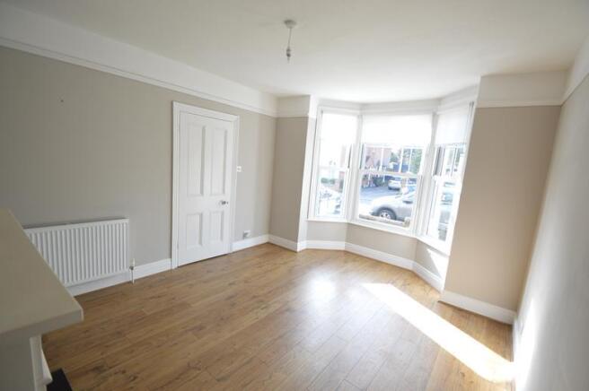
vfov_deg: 77.2
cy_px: 196
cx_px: 294
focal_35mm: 15
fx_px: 245
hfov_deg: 100.4
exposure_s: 1/50
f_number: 3.5
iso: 100
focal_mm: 10
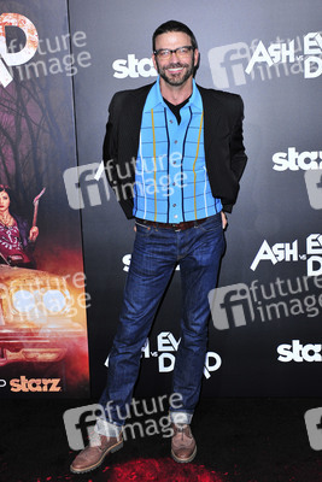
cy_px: 241
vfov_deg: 46.4
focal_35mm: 42
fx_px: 563
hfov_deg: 31.9
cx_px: 161
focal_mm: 42
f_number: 5.6
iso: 640
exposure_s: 1/320
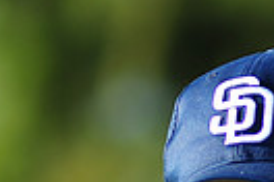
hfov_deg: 2.6
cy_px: 356
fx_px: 6028
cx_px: 342
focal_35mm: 792
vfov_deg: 1.7
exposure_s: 1/1000
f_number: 3.5
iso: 200
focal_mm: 180
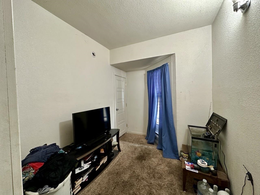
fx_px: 105
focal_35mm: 14
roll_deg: +1.4
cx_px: 130
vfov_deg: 85.7
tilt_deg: -1.7
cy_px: 98
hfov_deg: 102.1
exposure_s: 1/60
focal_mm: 2.22
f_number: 2.2
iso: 320
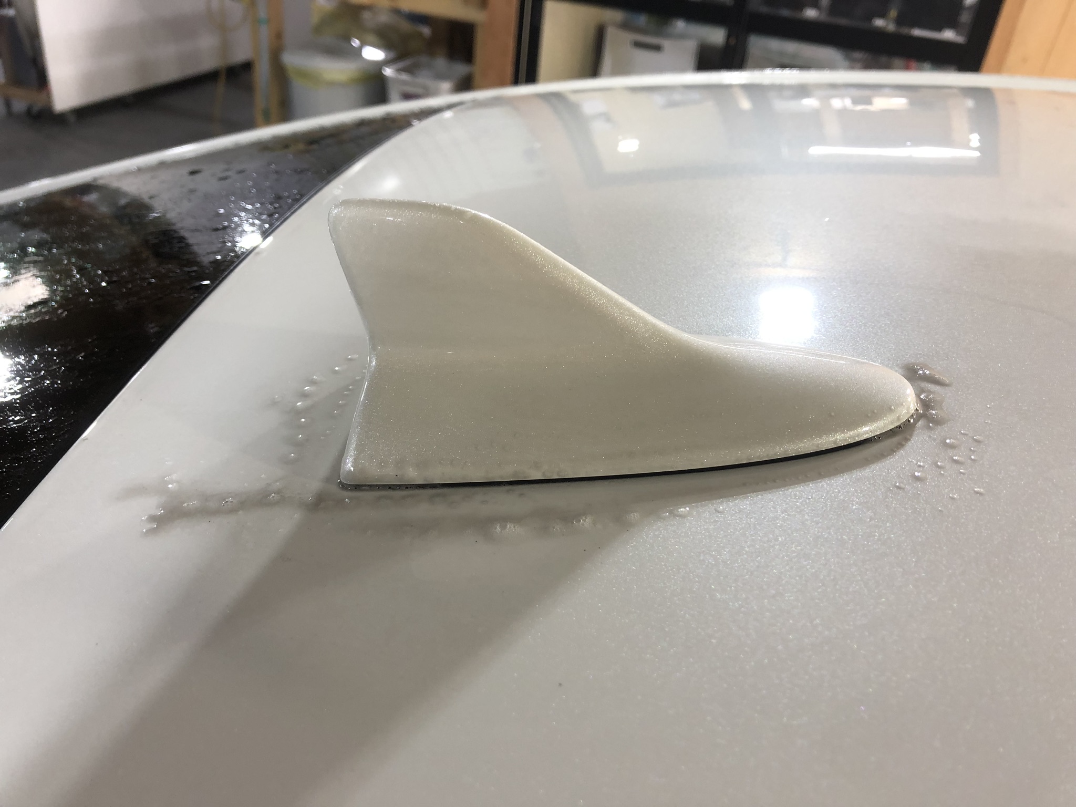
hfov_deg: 63.4
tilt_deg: -31.9
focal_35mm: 28
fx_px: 870
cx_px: 538
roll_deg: -6.8
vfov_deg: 49.7
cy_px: 404
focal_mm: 3.99
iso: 25
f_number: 1.8
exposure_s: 1/40
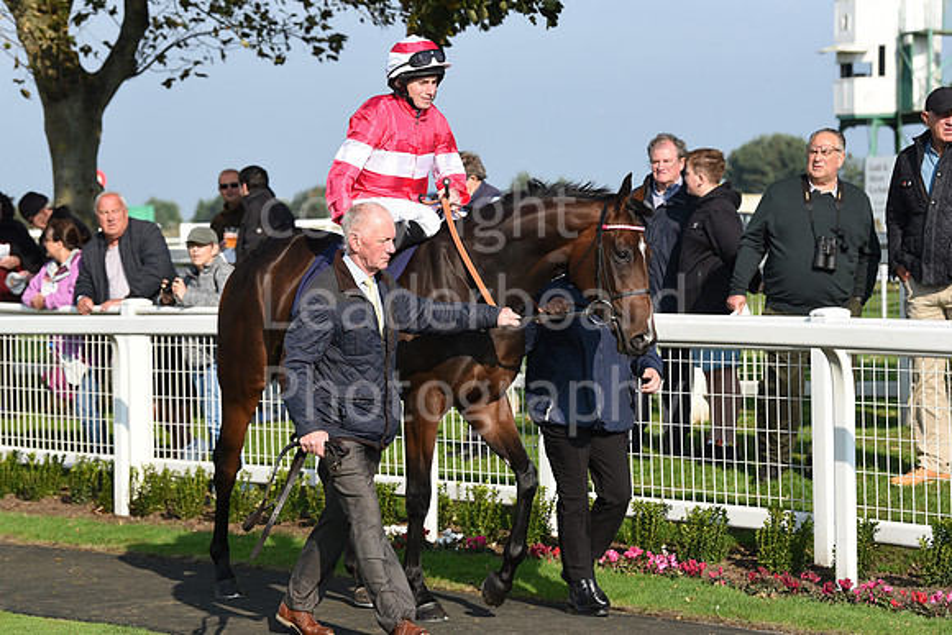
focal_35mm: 130
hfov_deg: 15.8
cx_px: 476
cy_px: 318
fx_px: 3438
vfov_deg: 10.6
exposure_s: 1/2500
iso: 640
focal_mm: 130
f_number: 6.3
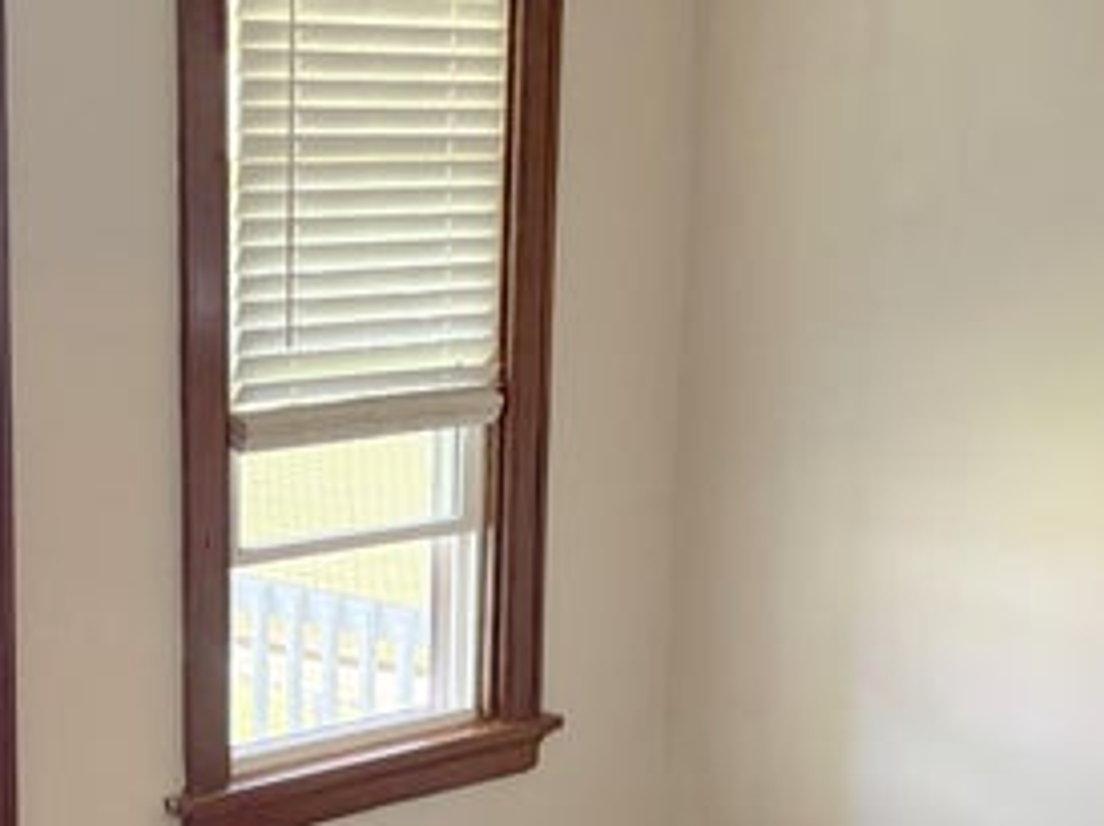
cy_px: 645
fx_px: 2581
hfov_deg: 23.8
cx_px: 236
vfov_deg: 18.0
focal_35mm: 81
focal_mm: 5.96
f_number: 1.6
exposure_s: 1/60
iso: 200
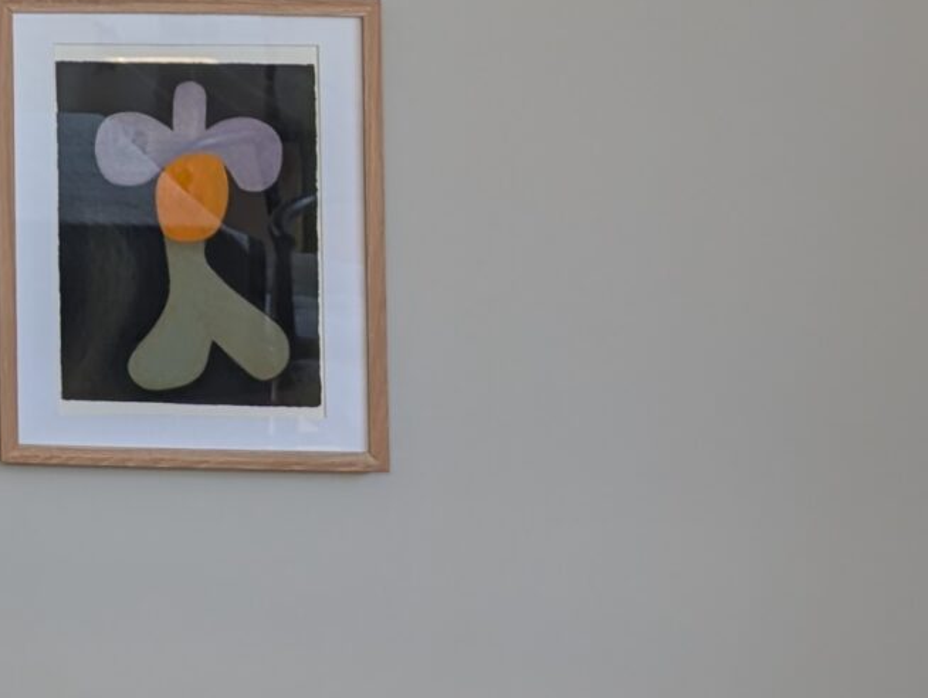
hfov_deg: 17.5
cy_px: -475
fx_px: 2523
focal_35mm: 94
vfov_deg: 14.3
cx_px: -658
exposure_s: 1/174
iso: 24
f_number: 1.68
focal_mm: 6.9
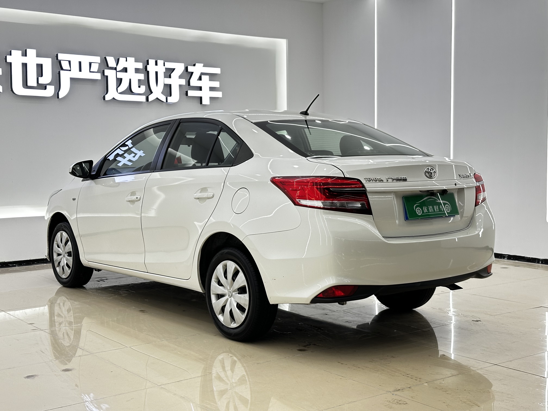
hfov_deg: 39.7
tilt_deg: -3.0
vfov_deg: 30.3
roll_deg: +0.3
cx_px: 274
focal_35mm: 48
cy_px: 206
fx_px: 760
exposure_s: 1/100
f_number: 1.78
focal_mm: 6.86
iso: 80
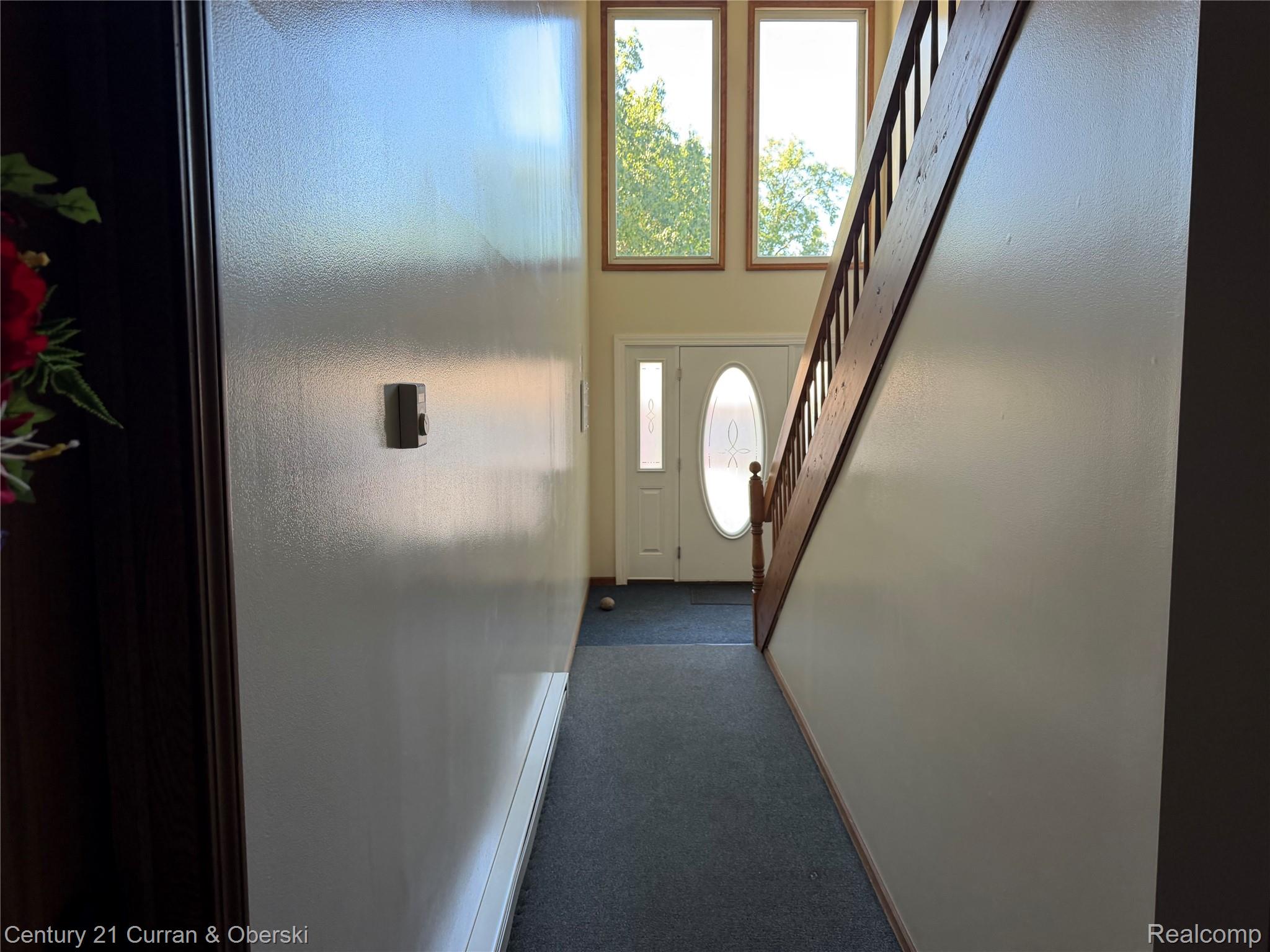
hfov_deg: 71.6
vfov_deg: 56.8
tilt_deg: -3.9
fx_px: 881
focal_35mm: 24
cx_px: 635
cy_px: 476
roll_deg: -0.8
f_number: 1.78
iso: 200
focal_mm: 6.76
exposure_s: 1/112
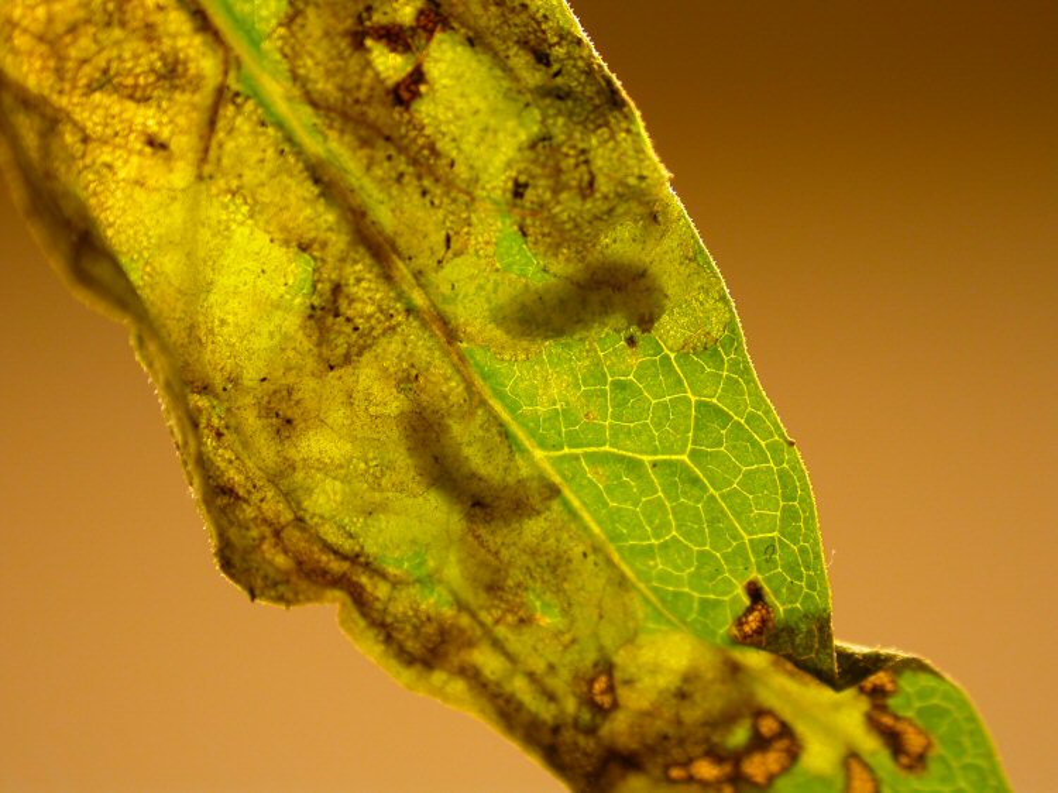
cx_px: 529
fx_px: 2719
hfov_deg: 22.0
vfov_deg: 16.6
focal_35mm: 89
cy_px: 396
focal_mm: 18.4
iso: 100
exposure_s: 1/44.4
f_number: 3.7
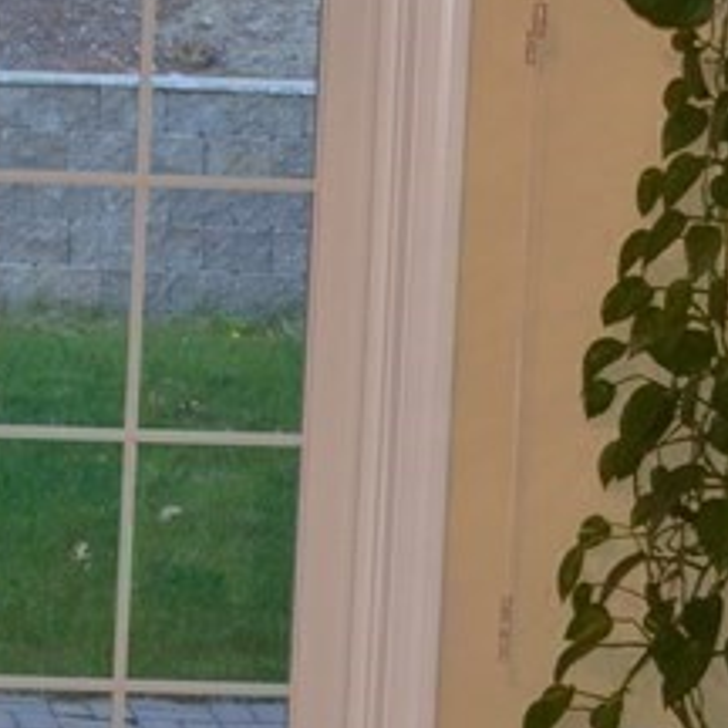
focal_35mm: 139
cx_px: -313
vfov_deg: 12.5
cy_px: 158
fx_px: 3308
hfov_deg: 12.1
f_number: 5
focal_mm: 23
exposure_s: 1/60
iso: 800
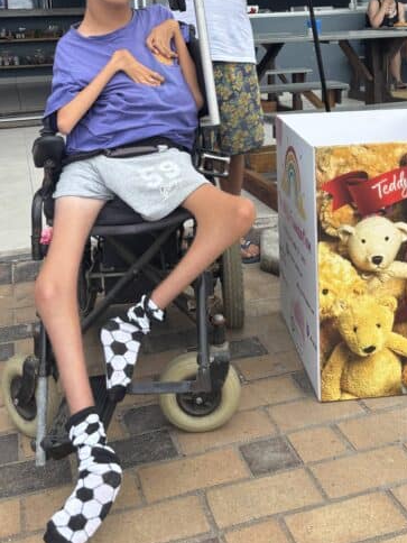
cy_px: 101
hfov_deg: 33.6
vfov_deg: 41.8
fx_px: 674
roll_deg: +0.7
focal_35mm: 43
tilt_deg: -5.6
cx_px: 228
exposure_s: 1/1876
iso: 50
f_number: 1.6
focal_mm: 5.96
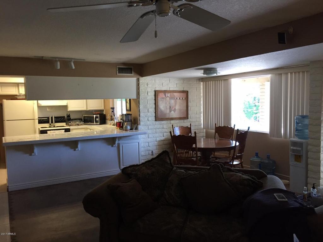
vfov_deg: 48.2
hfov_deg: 61.7
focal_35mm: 29
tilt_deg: -5.0
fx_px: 271
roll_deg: +0.8
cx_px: 162
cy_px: 121
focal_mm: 4.15
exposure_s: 1/30
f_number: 2.2
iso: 50
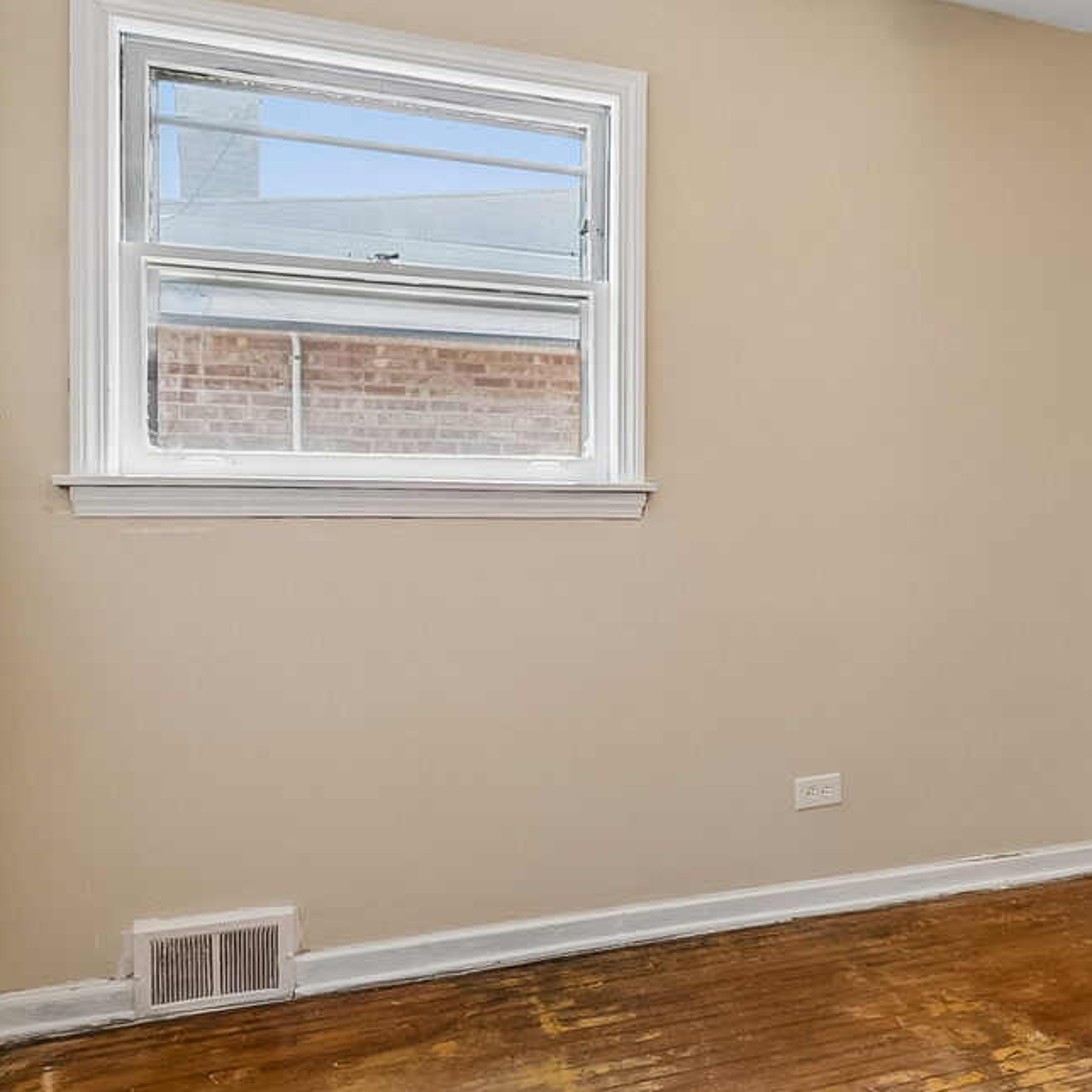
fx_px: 1142
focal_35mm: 32
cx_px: 961
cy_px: 548
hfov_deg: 46.6
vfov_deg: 51.1
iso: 400
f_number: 8
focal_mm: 10
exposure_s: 1/40
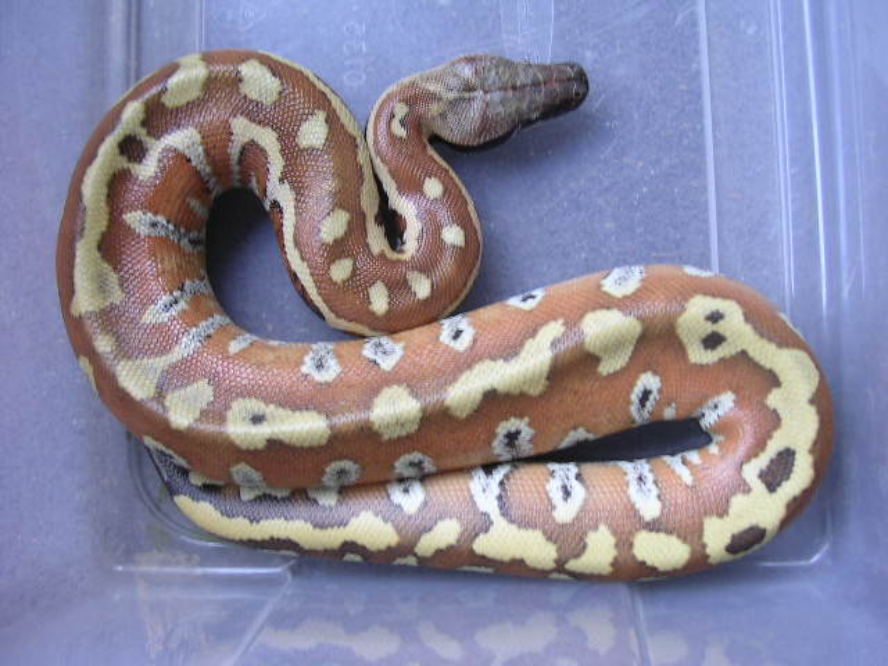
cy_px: 333
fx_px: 975
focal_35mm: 38
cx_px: 444
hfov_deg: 49.0
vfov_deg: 37.7
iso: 100
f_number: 2.8
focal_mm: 5.8
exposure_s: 1/10.5
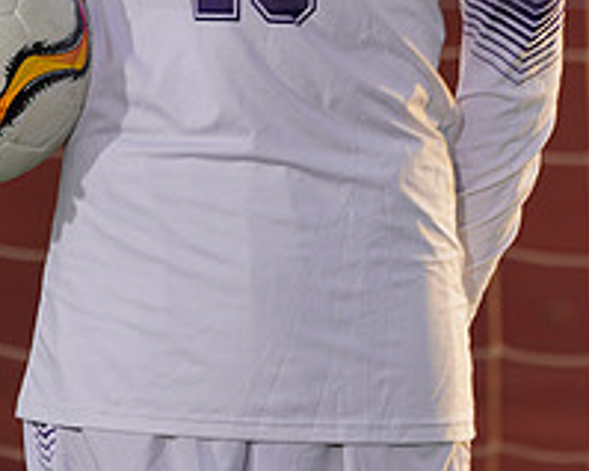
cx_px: 200
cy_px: -86
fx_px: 15716
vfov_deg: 1.7
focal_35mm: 902
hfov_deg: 2.1
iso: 100
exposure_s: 1/200
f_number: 8
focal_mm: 330
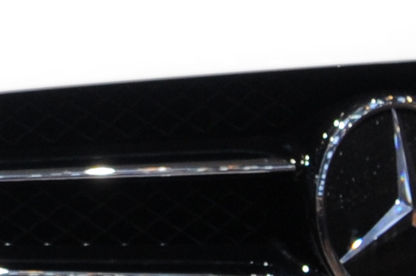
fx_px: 4223
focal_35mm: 366
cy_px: -41
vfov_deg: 3.7
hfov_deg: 5.5
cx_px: -443
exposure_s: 1/180
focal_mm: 31
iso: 400
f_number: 6.7
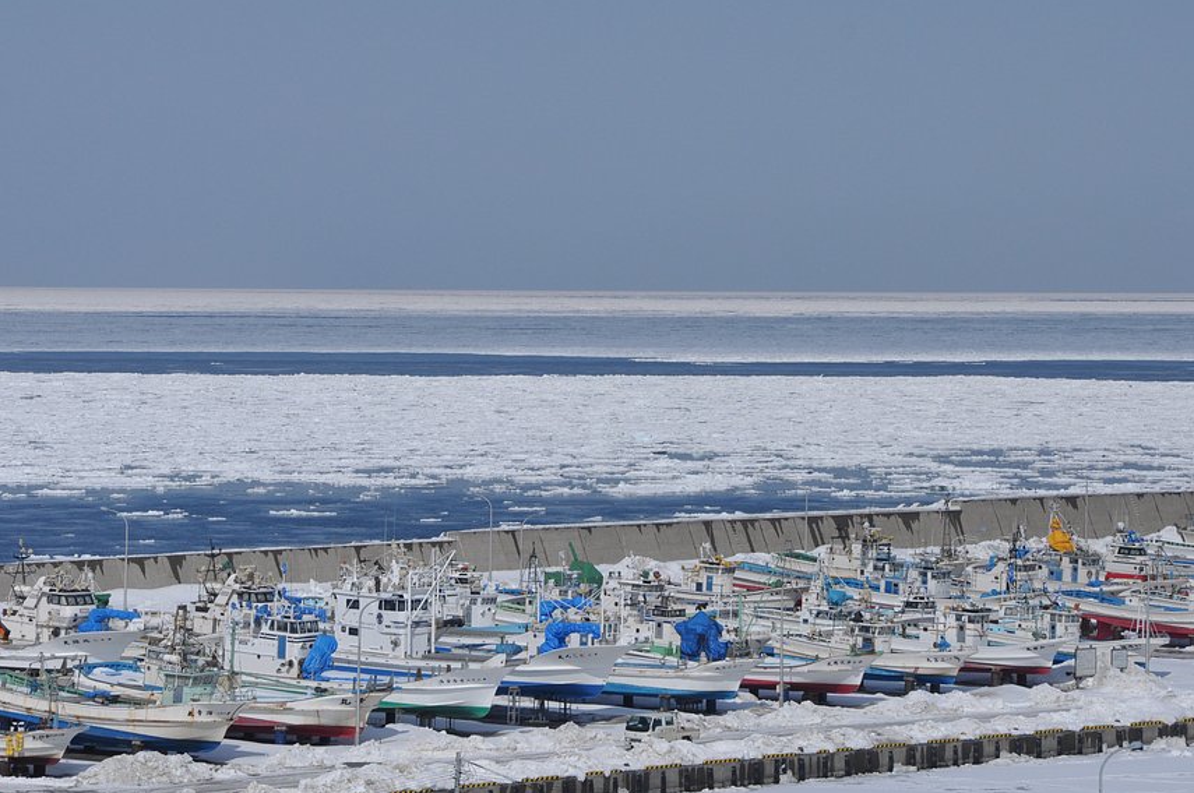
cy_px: 357
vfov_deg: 7.3
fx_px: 6248
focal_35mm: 189
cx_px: 614
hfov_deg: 10.9
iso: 400
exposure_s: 1/4000
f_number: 13
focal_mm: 105
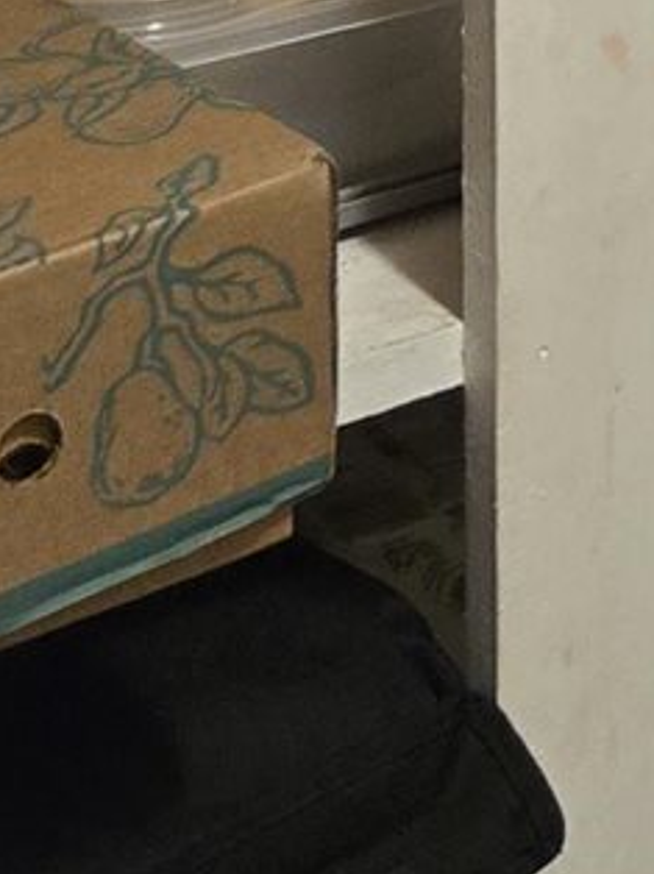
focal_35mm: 169
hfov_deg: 8.0
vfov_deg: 10.9
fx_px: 4263
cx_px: 1684
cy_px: -768
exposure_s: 1/120
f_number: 1.8
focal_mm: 5.4
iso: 800
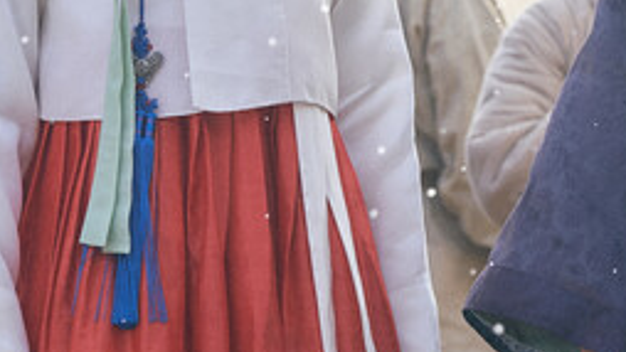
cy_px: -113
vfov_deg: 3.4
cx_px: 609
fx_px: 5977
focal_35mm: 360
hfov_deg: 6.0
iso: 500
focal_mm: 97
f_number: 5
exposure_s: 1/400
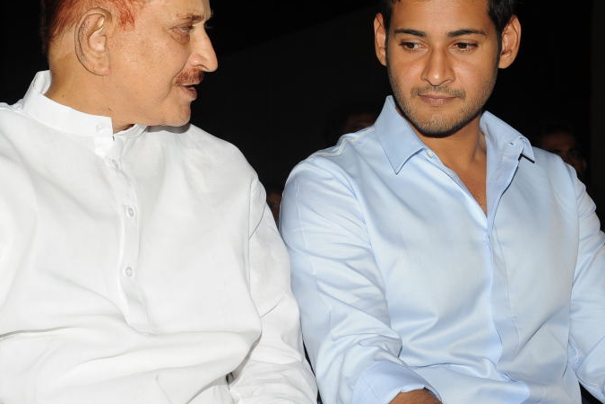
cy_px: 167
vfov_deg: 15.5
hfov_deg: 23.1
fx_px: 1479
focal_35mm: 88
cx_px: 281
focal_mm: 58
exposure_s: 1/125
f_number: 10
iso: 200
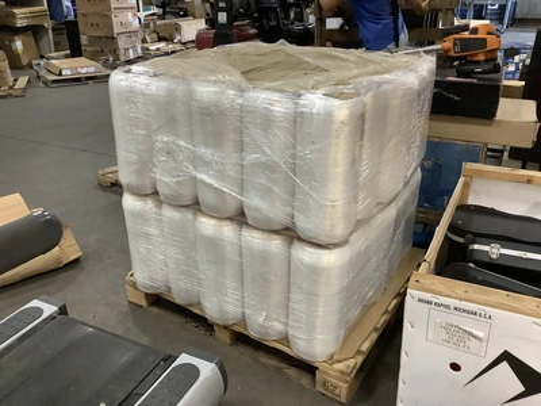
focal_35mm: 31
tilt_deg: -23.6
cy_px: 203
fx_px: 484
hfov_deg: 58.4
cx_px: 270
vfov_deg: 45.4
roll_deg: +0.7
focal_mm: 3.3
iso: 250
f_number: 2.4
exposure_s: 1/60
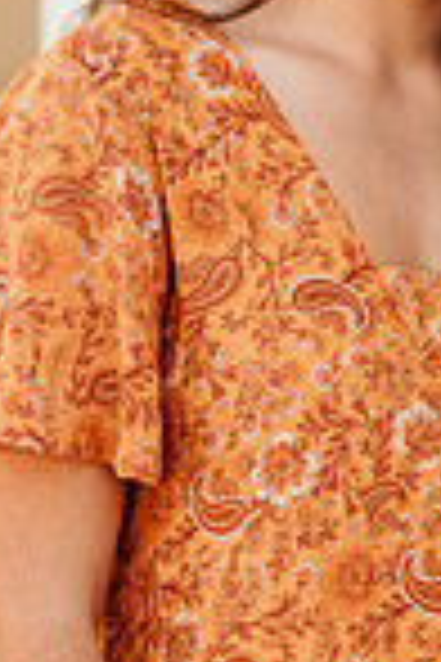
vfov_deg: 7.9
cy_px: 189
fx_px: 4777
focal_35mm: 260
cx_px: 432
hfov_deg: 5.3
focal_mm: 85
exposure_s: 1/1000
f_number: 2
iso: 160
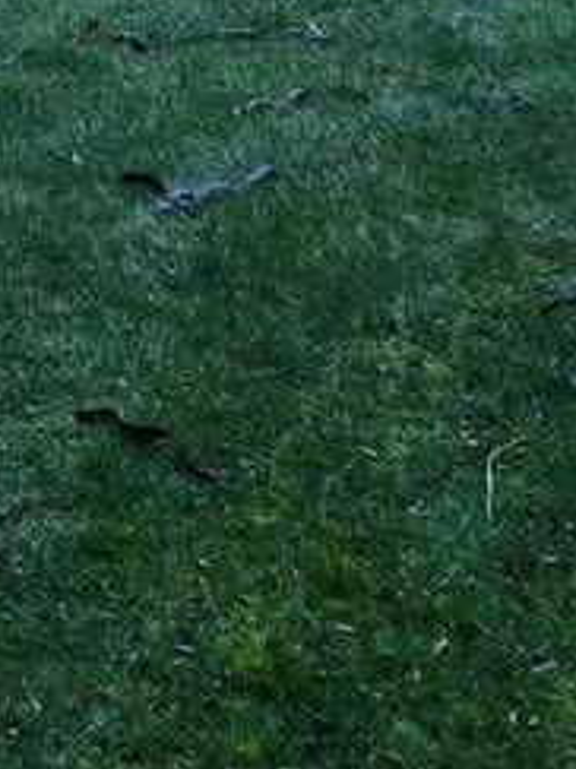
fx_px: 2154
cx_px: -79
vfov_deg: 16.6
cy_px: -646
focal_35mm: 97
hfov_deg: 14.8
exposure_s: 1/529
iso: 20
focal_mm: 5.4
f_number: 1.8
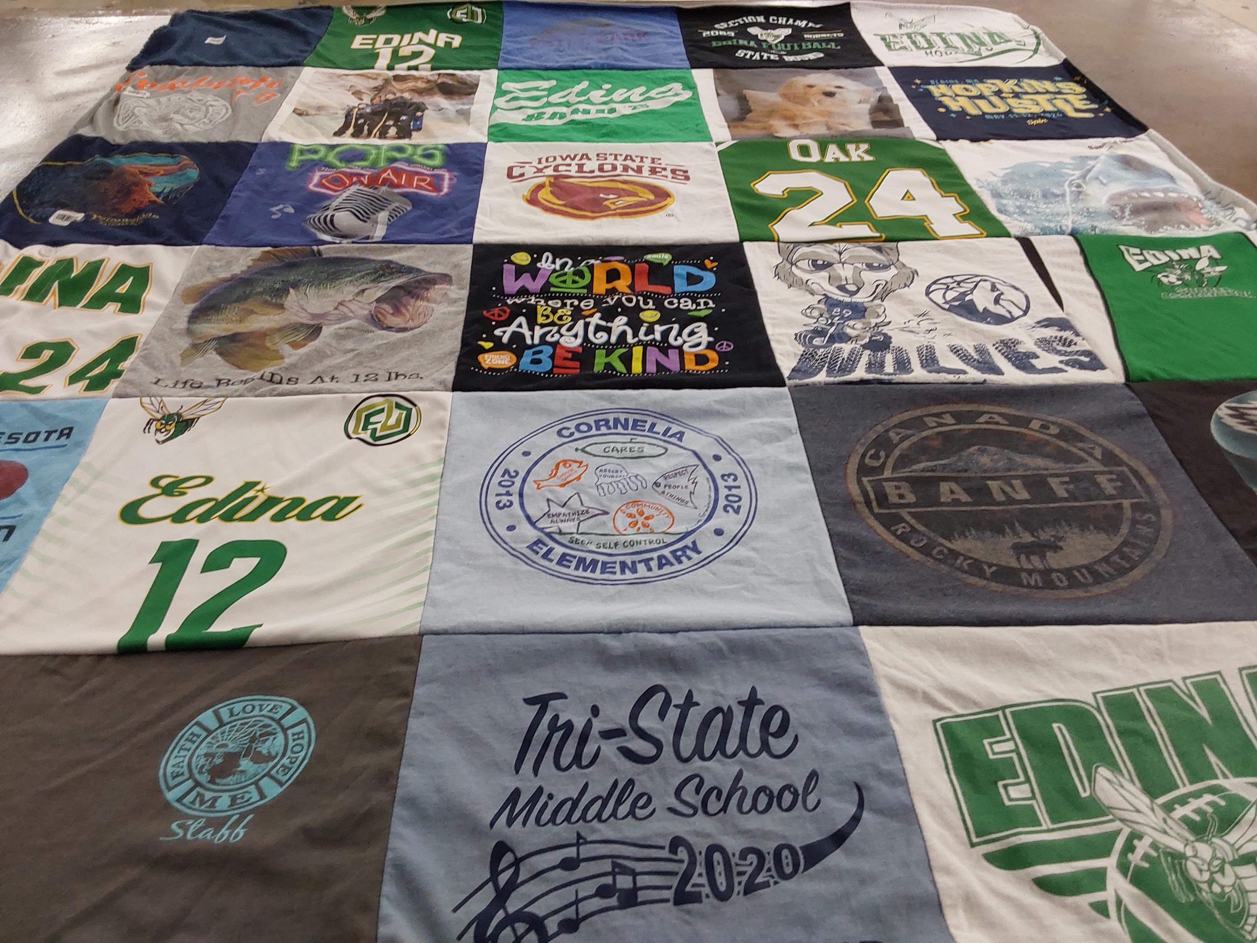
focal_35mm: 28
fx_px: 1017
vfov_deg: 49.7
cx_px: 628
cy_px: 472
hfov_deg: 63.4
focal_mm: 2.91
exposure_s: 1/60
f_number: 1.9
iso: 80
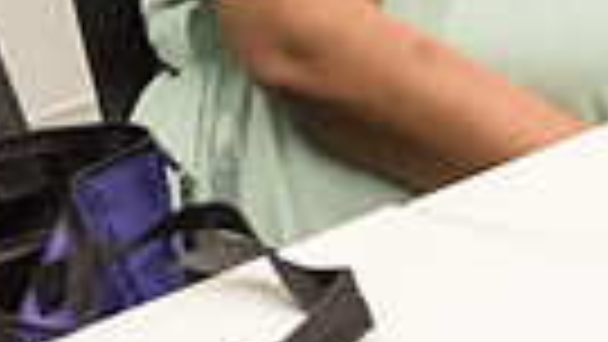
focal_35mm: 216
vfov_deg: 5.4
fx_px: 3483
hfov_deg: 9.5
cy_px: -484
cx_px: 1094
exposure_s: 1/250
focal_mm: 48
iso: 2500
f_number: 4.5
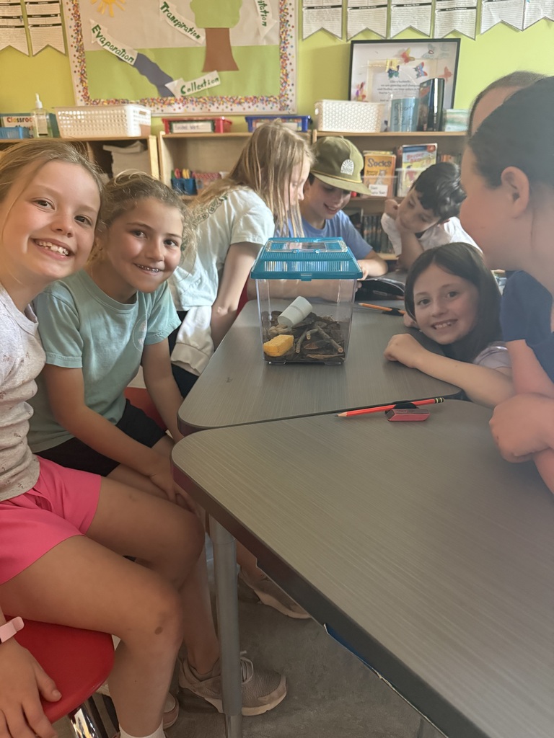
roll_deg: -0.5
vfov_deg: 71.6
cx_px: 277
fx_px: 512
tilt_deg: -21.2
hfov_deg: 56.8
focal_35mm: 24
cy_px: 369
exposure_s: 1/40
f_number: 1.78
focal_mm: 6.76
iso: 800
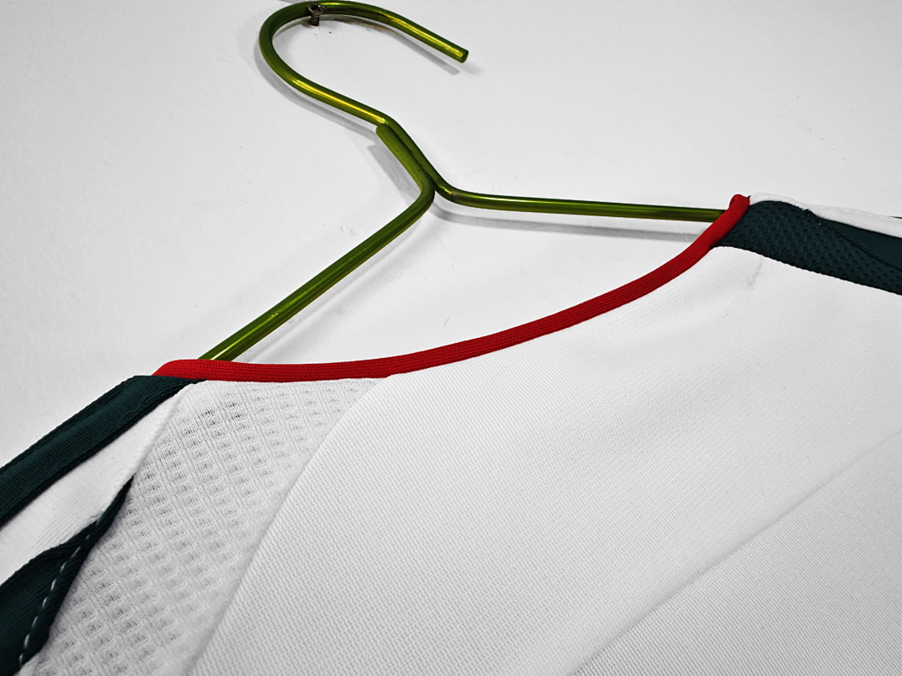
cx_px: 451
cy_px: 338
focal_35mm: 23
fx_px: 599
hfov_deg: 73.9
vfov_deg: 58.9
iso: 157
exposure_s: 1/100
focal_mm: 2.59
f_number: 2.2
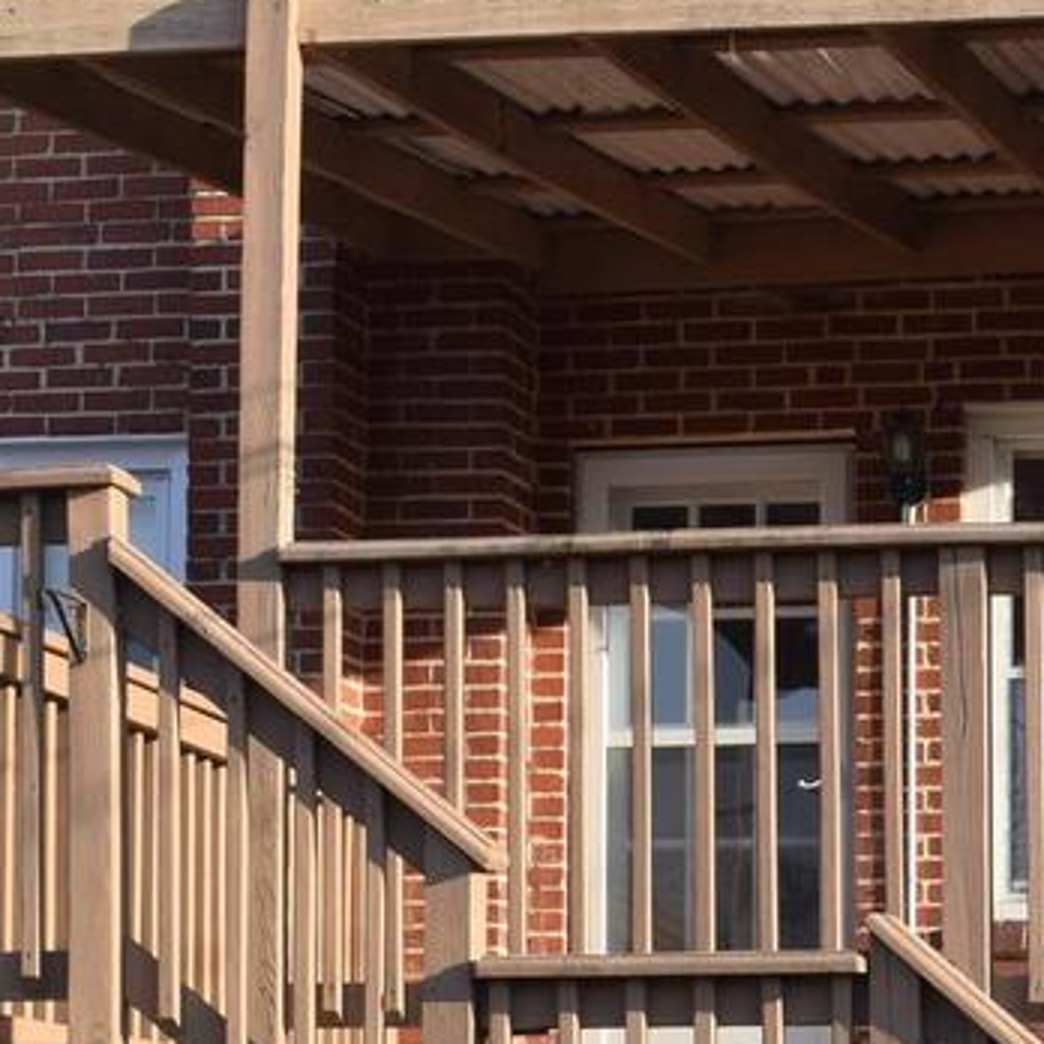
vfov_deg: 12.7
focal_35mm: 135
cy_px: 1083
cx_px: 1092
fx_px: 4606
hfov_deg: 12.7
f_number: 8
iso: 200
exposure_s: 1/250
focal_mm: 24
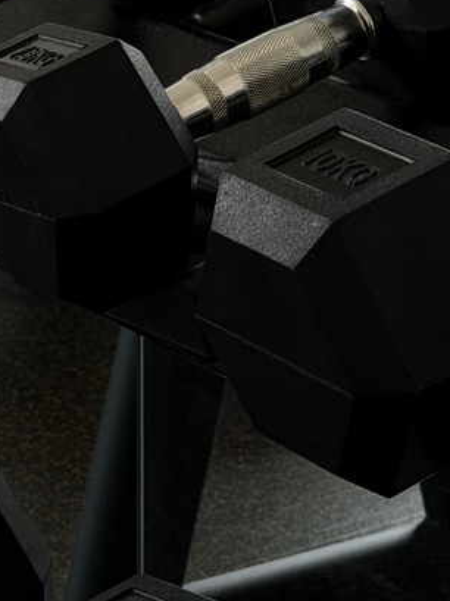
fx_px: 3264
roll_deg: -0.8
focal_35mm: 188
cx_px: 191
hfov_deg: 7.9
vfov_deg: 10.5
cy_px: 460
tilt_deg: -21.4
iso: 200
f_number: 1.78
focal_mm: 6.76
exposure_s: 1/50
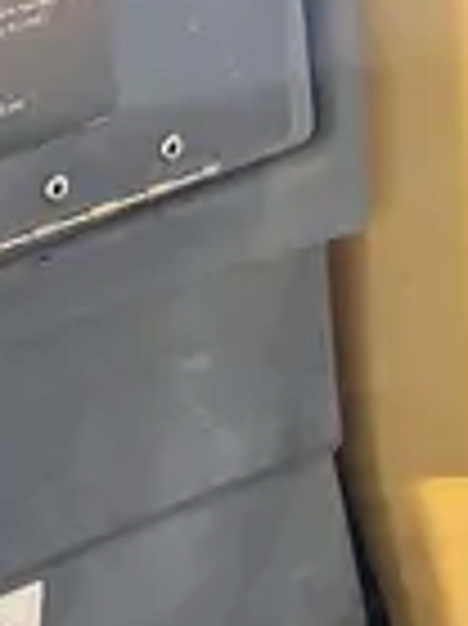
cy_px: -146
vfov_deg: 13.9
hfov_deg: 9.7
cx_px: -612
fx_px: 2473
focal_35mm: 137
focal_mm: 5.1
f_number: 1.6
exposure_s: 1/1294
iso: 50
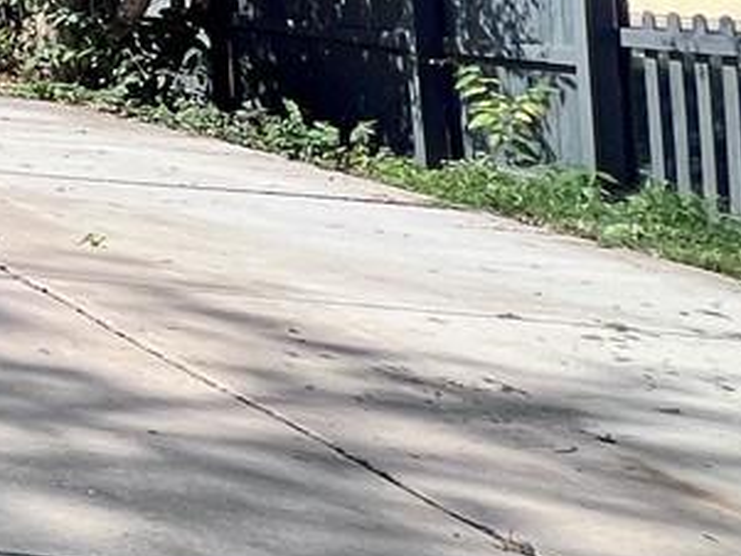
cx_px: -1054
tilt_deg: +7.5
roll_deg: -2.8
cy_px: -298
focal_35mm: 69
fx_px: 1478
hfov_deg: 15.0
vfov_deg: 18.6
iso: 32
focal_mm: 1.57
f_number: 1.8
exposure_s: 1/2016
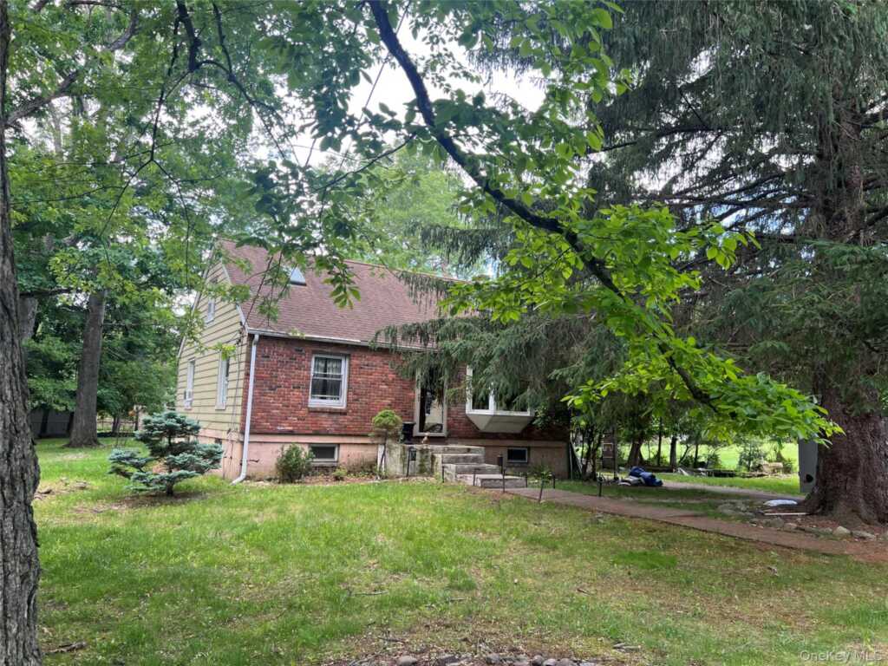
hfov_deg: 67.3
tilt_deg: +6.5
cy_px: 333
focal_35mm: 26
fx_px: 667
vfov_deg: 53.1
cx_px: 444
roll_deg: -2.7
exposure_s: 1/166
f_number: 1.5
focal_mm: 5.7
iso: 50
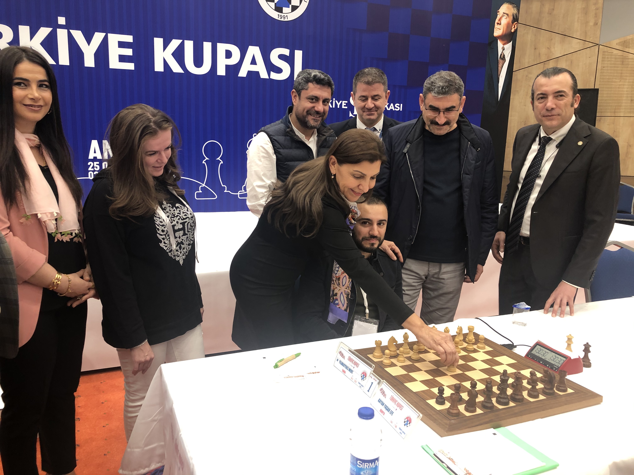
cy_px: 238
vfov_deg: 49.7
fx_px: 513
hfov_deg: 63.4
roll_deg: -1.9
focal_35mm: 28
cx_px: 317
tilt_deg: -11.3
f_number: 1.8
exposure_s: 1/17
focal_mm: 3.99
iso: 40
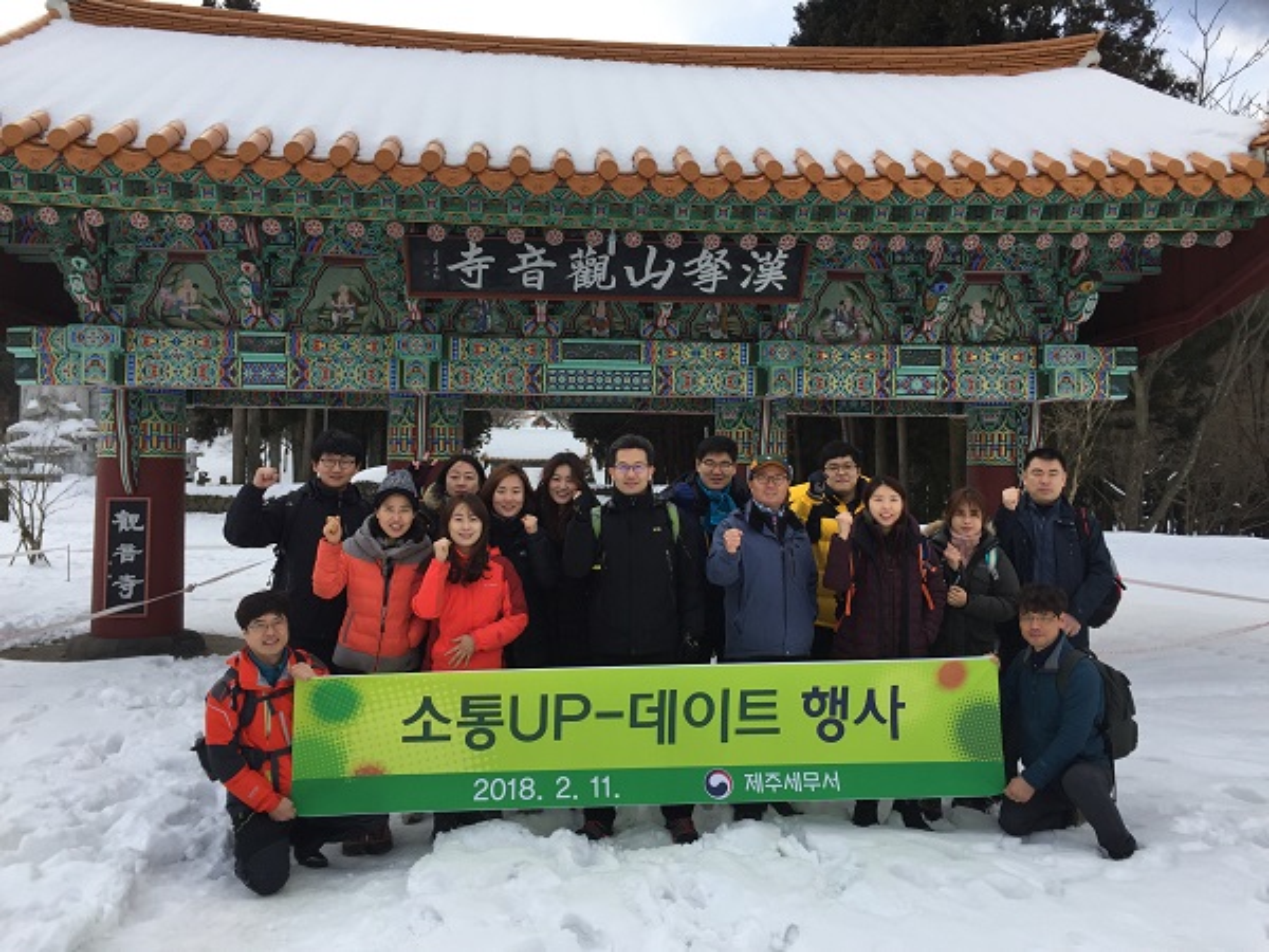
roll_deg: +0.8
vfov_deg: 48.2
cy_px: 476
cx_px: 634
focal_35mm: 29
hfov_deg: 61.7
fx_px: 1063
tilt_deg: +2.3
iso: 32
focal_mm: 4.15
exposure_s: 1/719
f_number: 2.2
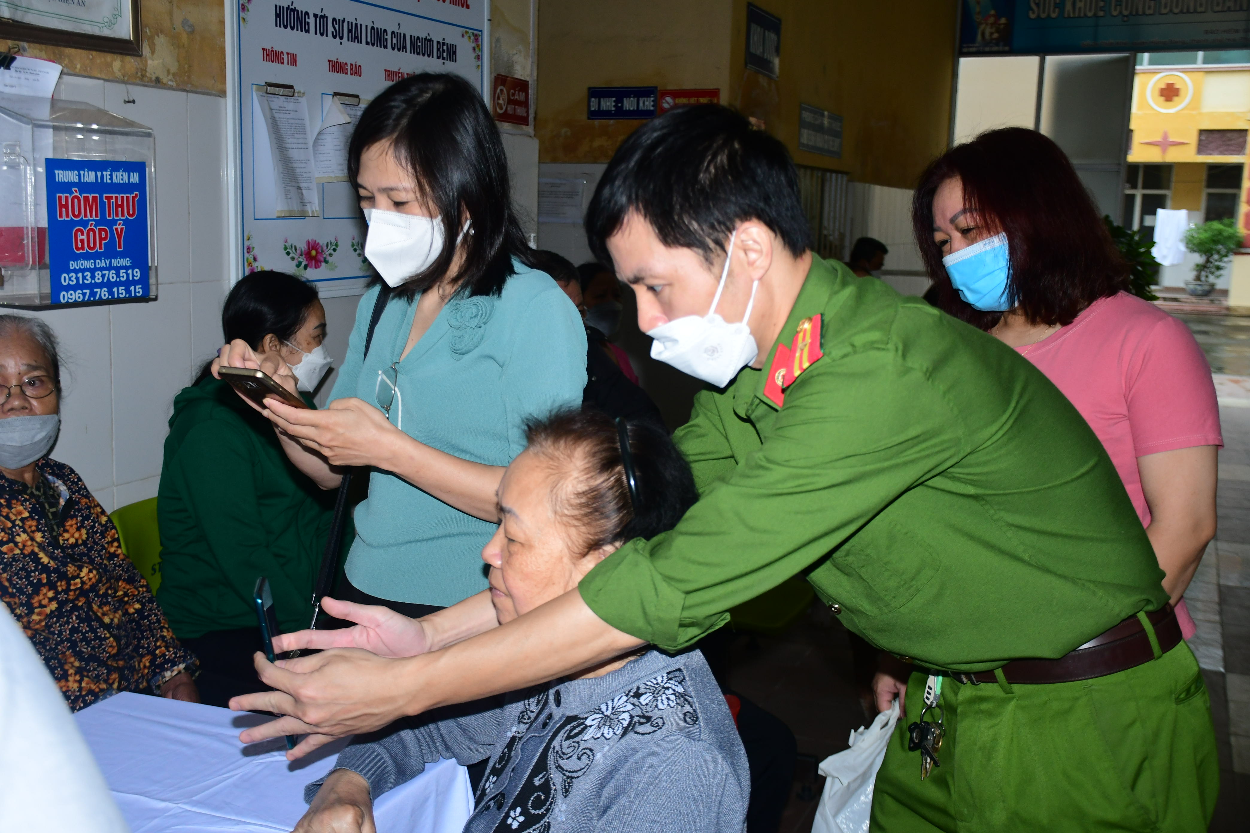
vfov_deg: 33.0
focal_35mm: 40
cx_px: 625
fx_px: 1406
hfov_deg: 47.9
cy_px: 416
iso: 800
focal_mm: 27
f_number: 4
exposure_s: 1/200
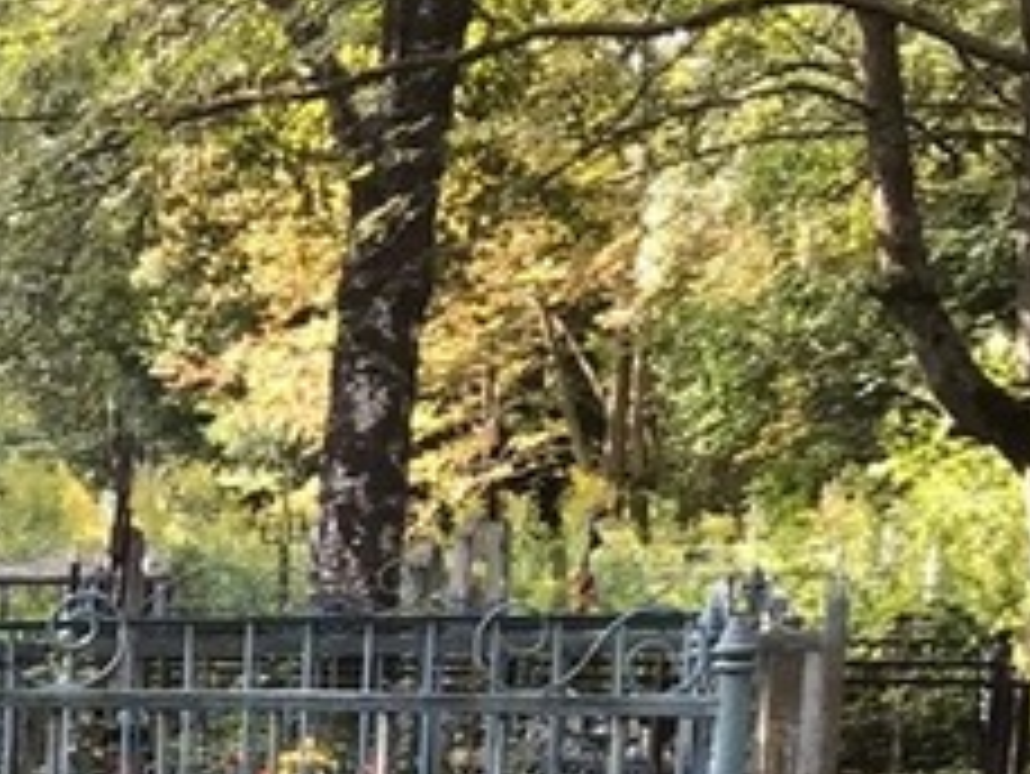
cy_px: 1328
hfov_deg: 13.5
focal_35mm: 125
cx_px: -1017
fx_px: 3721
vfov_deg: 11.2
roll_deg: -0.7
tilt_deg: -9.6
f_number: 1.8
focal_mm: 3.99
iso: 20
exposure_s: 1/97
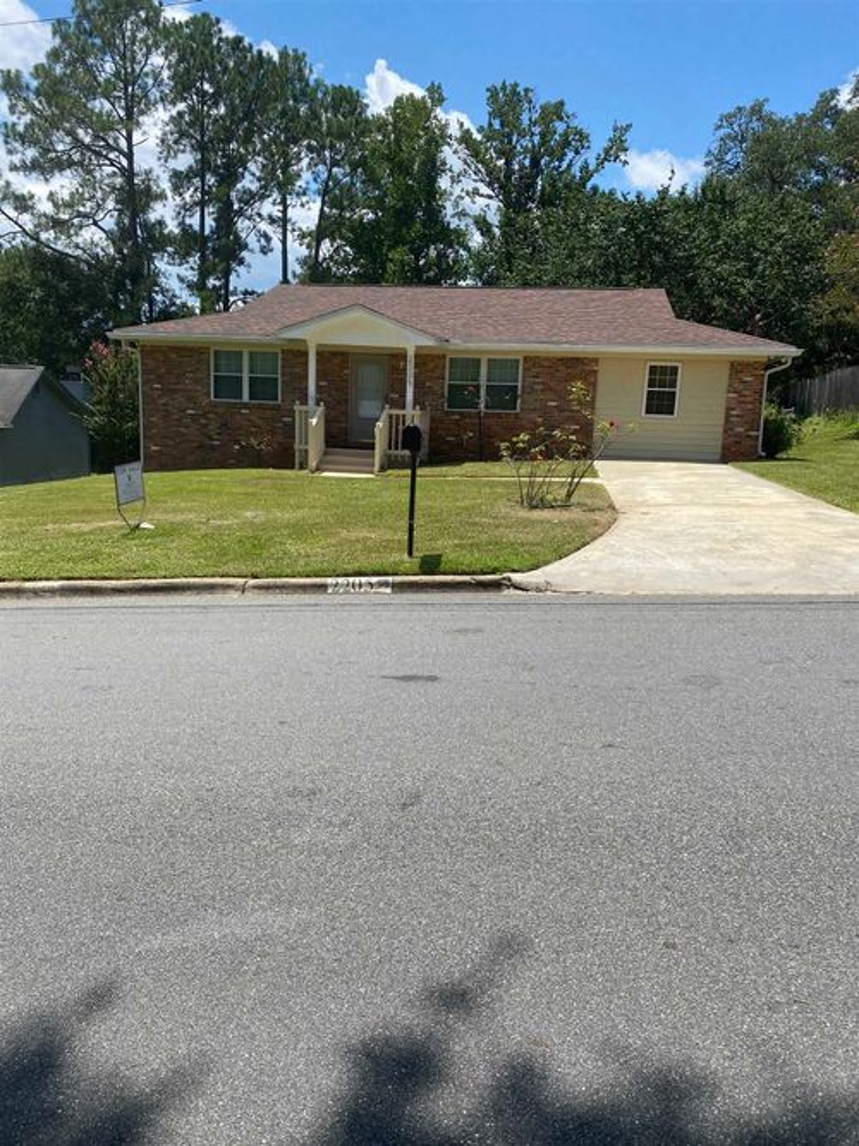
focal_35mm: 26
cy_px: 573
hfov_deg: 53.0
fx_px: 861
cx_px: 430
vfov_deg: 67.3
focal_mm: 4.25
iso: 32
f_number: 1.8
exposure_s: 1/3205
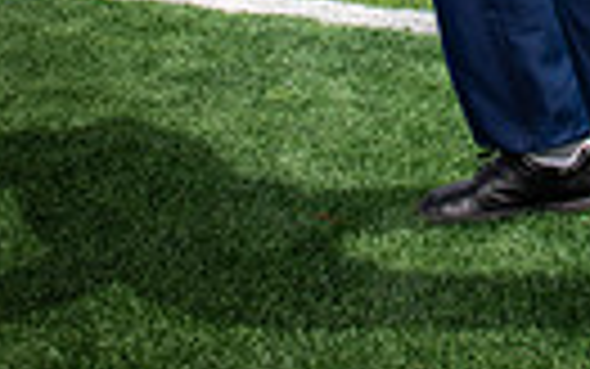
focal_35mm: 105
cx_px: 608
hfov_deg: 19.2
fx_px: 1689
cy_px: -526
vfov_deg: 10.6
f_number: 7.1
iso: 125
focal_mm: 30
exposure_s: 1/400
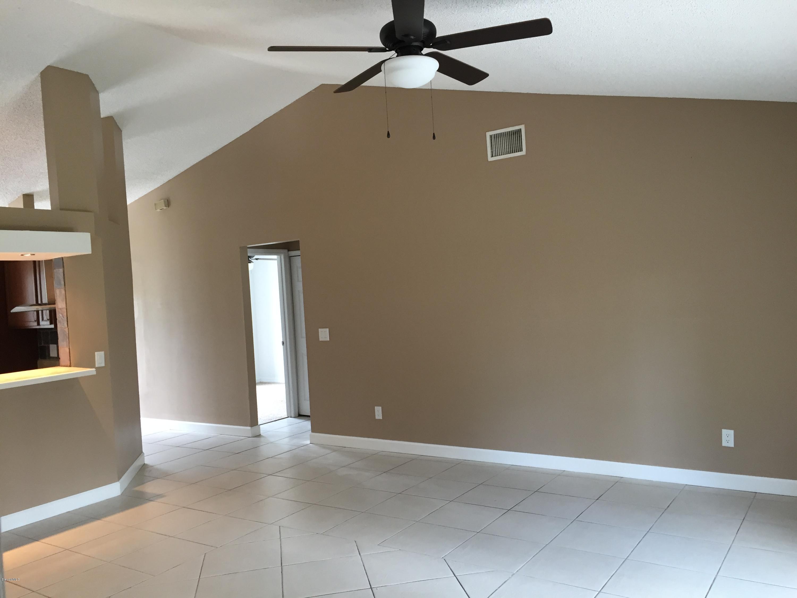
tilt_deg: -1.1
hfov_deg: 61.7
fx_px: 668
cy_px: 299
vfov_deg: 48.2
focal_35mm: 29
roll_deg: +1.6
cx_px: 398
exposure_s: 1/30
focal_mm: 4.15
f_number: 2.2
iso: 80
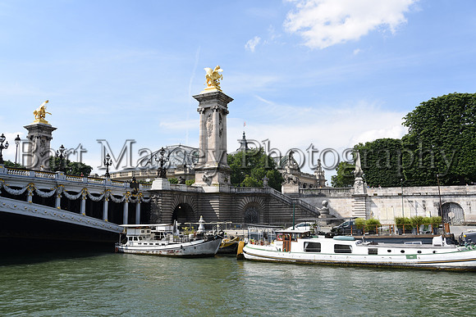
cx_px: 238
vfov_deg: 46.4
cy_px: 158
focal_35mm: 28
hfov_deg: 65.5
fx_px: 370
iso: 72
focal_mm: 28
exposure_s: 1/200
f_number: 7.1
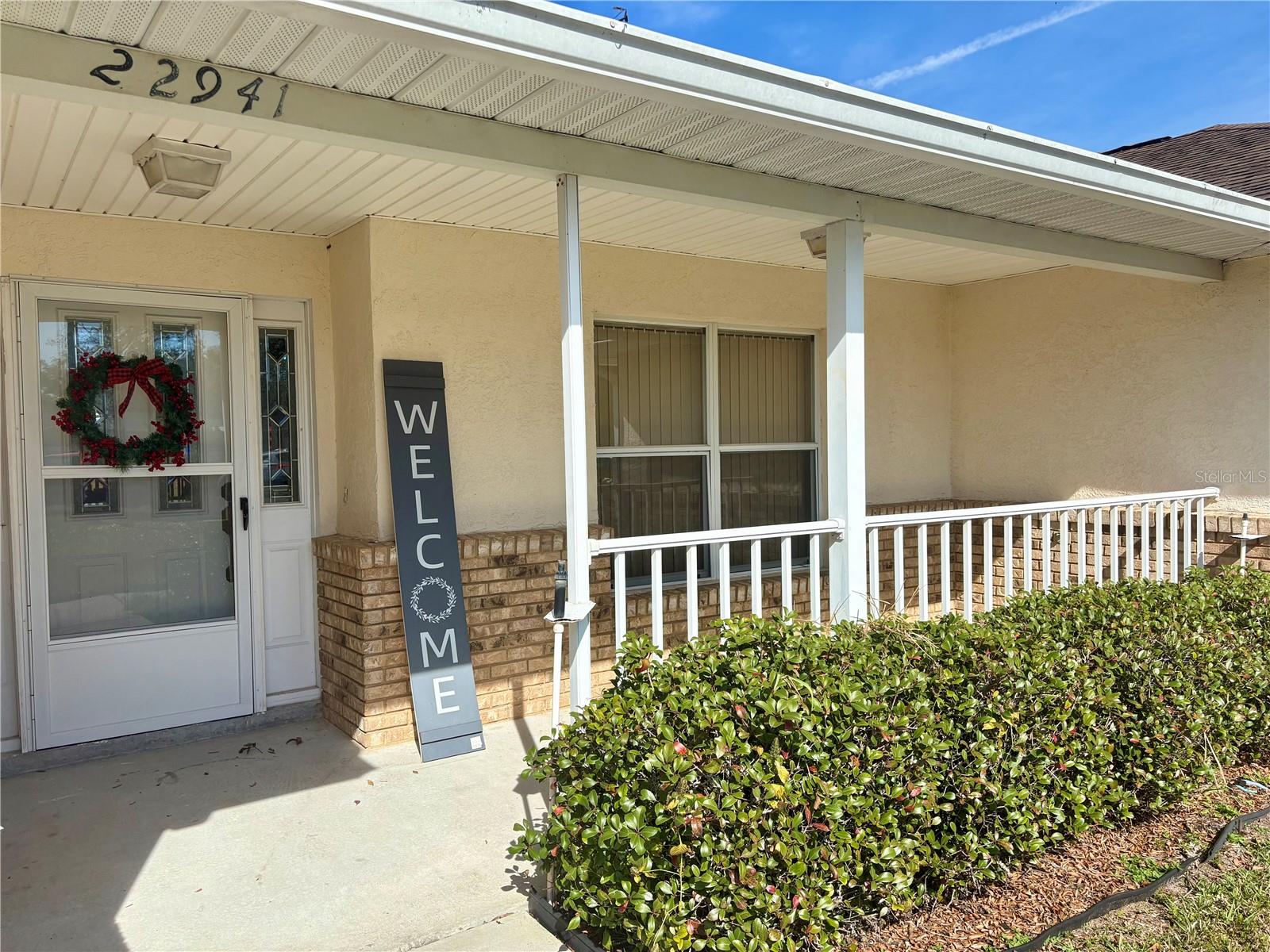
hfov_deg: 67.3
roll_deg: +1.2
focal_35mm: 26
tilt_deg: -1.5
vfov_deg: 53.1
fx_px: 954
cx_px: 635
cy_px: 476
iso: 50
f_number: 1.6
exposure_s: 1/3448
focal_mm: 5.96
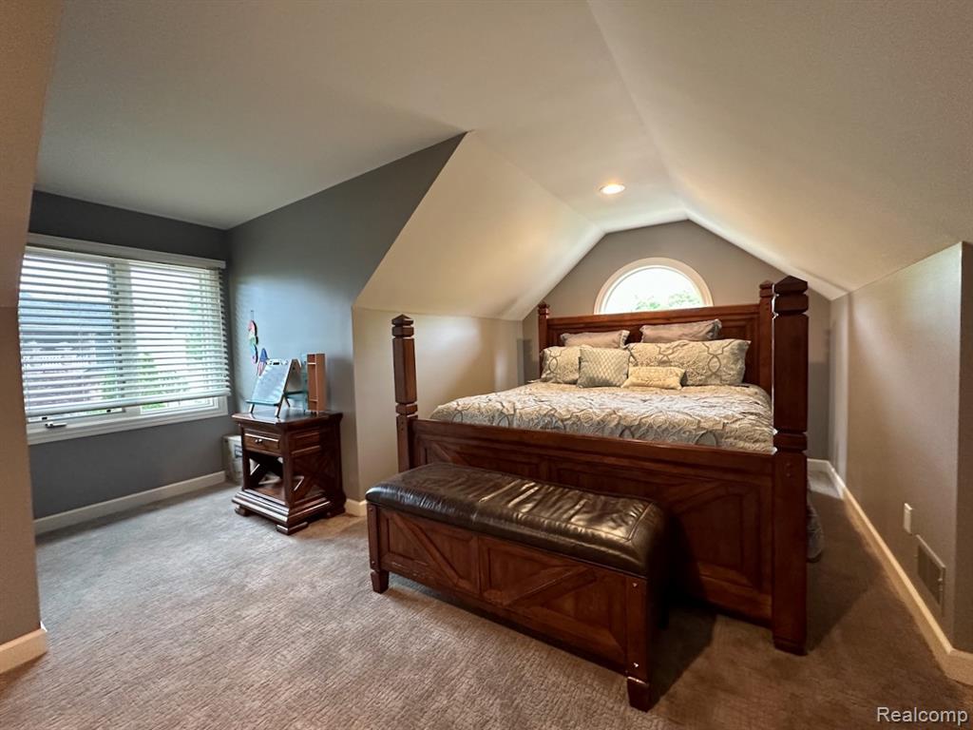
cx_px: 486
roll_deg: +3.1
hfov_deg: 102.1
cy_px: 365
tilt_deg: -2.2
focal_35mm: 14
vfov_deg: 85.7
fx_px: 394
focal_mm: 2.22
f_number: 2.2
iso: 500
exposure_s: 1/60
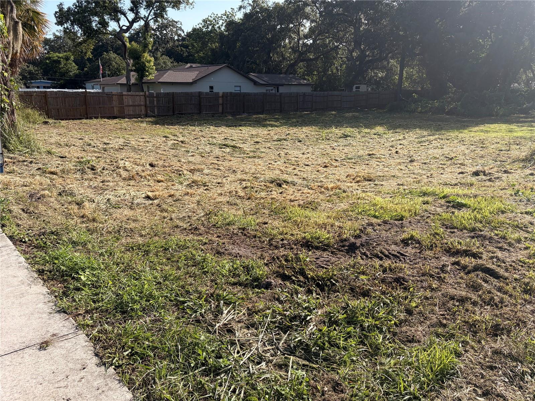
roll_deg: -0.4
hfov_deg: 67.3
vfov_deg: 53.1
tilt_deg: -13.8
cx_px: 268
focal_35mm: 26
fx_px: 402
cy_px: 200
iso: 50
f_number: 1.6
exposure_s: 1/2451
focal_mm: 5.96
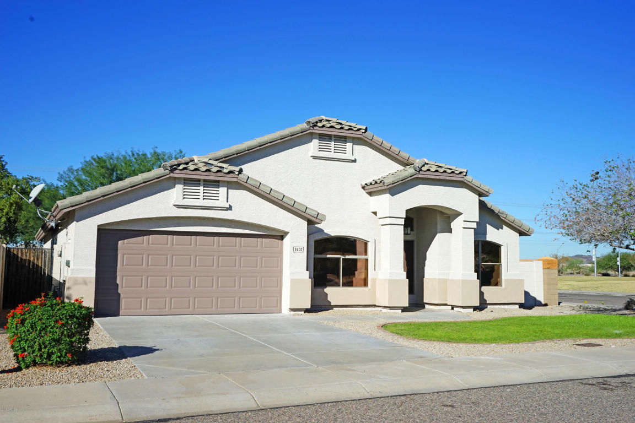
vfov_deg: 37.9
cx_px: 318
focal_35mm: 35
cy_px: 212
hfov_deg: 54.4
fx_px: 617
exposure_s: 1/250
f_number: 11
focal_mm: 35
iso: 100
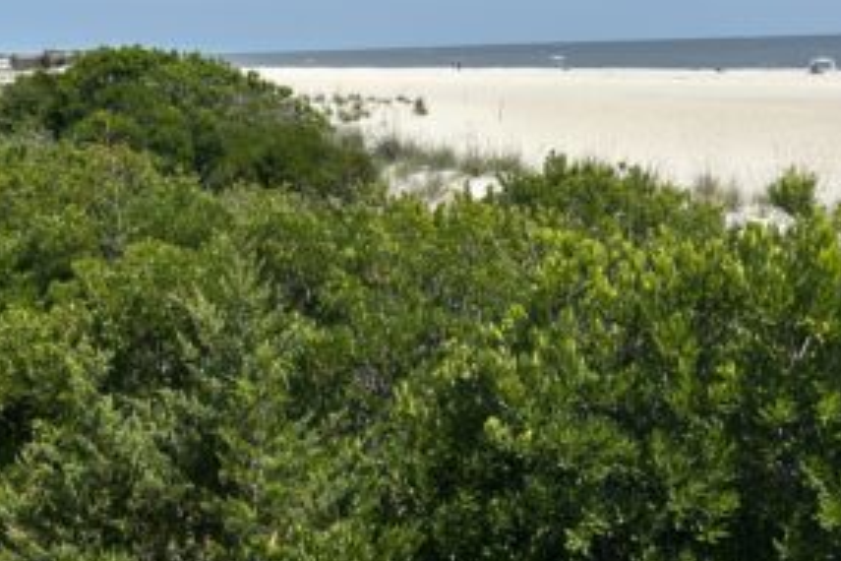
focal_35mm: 38
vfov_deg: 34.9
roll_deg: +1.8
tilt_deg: -11.4
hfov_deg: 49.7
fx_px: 888
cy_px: 221
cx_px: 271
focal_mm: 5.7
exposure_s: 1/4444
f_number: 1.5
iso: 50
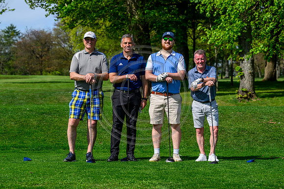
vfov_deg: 12.5
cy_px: 94
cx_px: 142
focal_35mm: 110
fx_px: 868
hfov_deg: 18.6
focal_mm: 110
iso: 500
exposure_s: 1/2000
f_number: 5.6
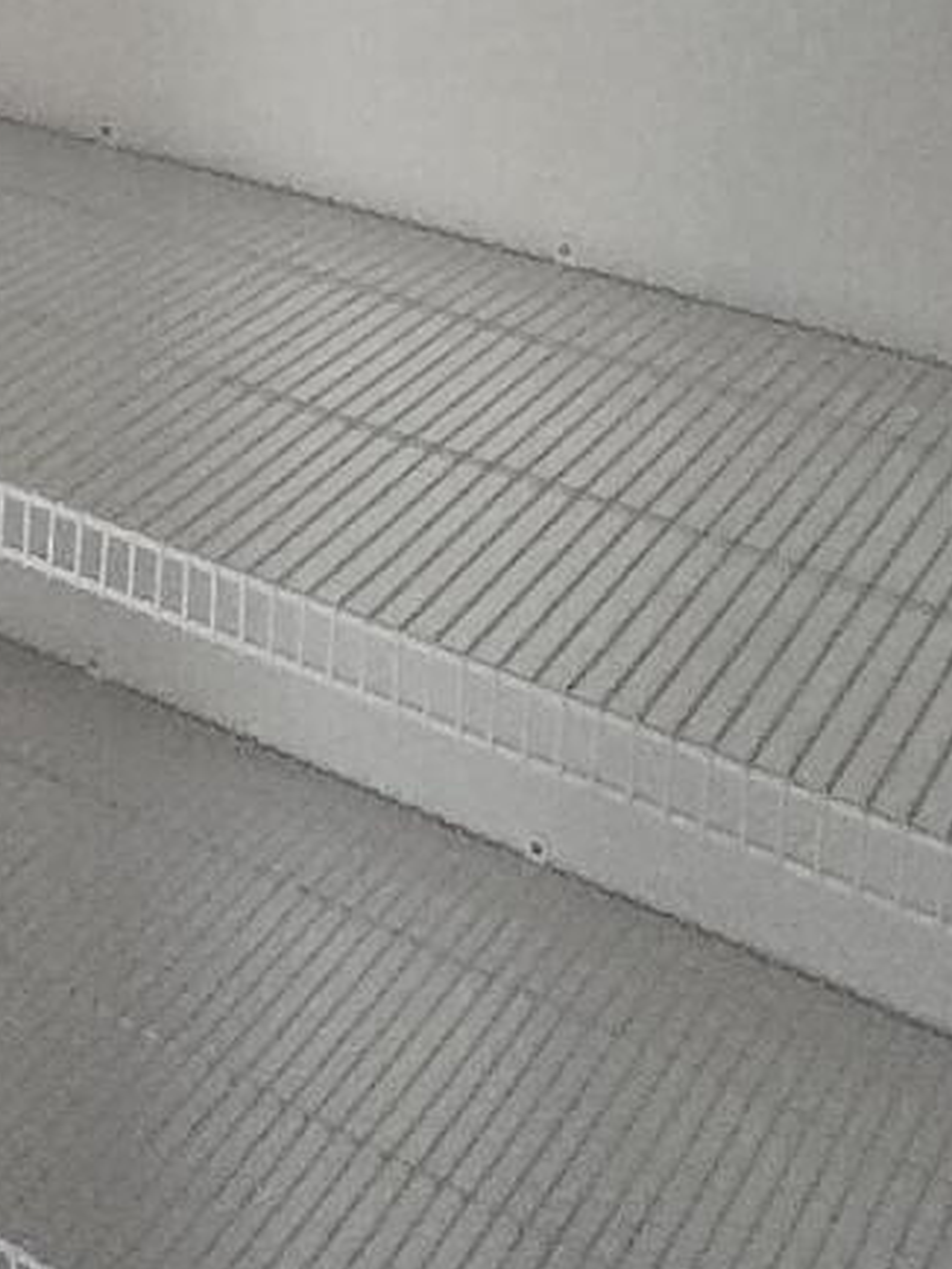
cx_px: -240
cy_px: -507
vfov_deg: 25.9
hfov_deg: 22.2
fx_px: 2199
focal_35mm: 60
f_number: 2.2
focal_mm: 2.2
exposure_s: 1/40
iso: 1250
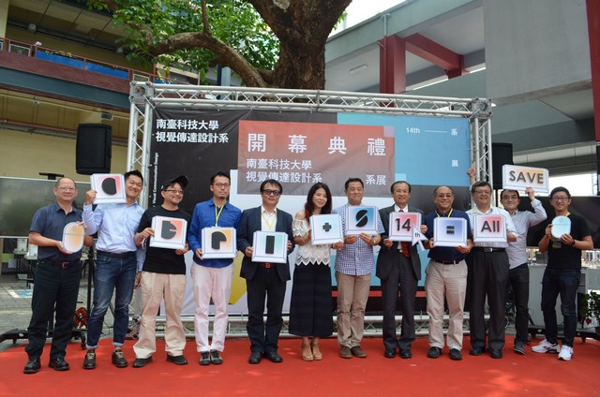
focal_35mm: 27
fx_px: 449
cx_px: 300
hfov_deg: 67.5
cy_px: 198
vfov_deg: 47.7
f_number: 5.6
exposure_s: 1/125
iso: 250
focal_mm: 18
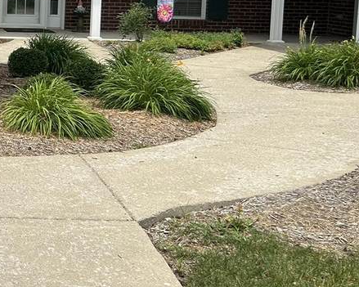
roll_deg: -0.8
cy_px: 27
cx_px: -123
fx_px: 786
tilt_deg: -4.1
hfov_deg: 22.6
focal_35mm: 74
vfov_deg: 20.3
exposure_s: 1/3165
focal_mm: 5.7
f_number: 1.5
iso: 50
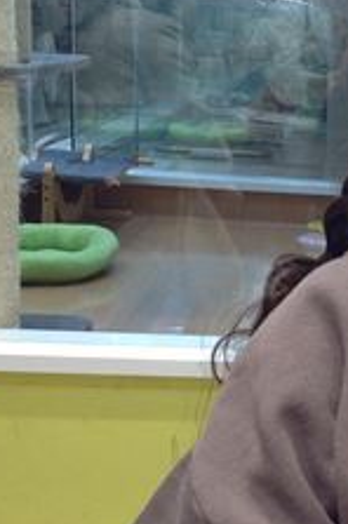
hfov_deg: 13.1
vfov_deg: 20.8
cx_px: 524
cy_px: 327
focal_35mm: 98
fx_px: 1425
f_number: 2.4
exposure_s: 1/40
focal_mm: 4.28
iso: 50
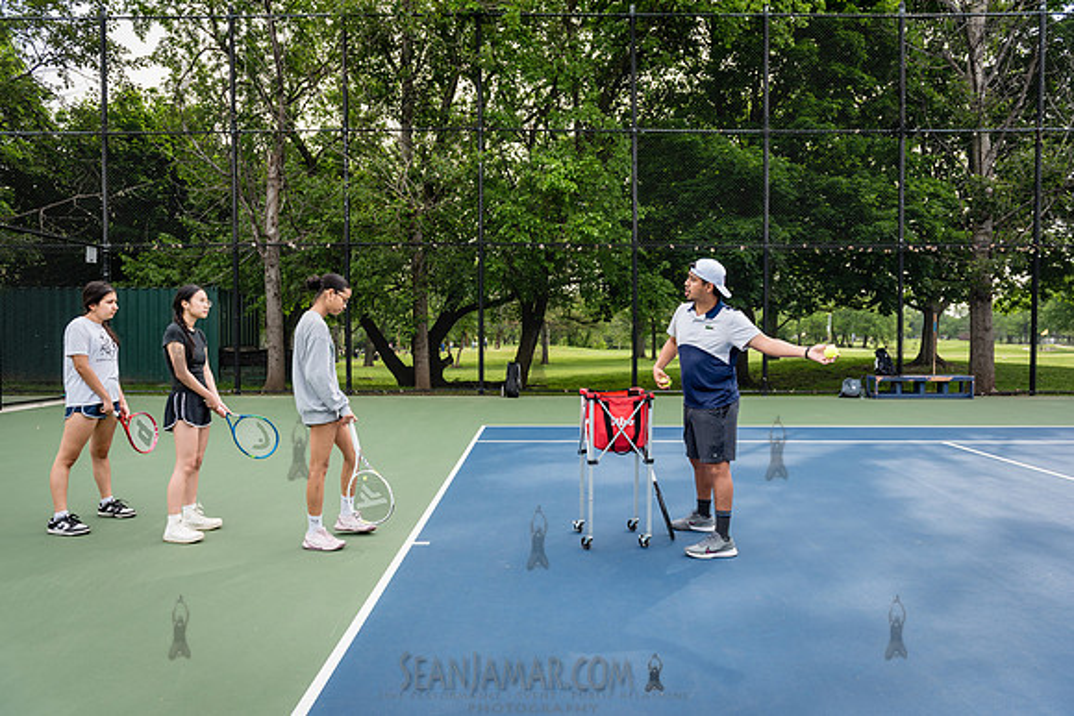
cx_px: 537
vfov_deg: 52.9
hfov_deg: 73.4
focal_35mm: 24
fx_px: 720
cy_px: 358
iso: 200
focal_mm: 24
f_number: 4
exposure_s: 1/500
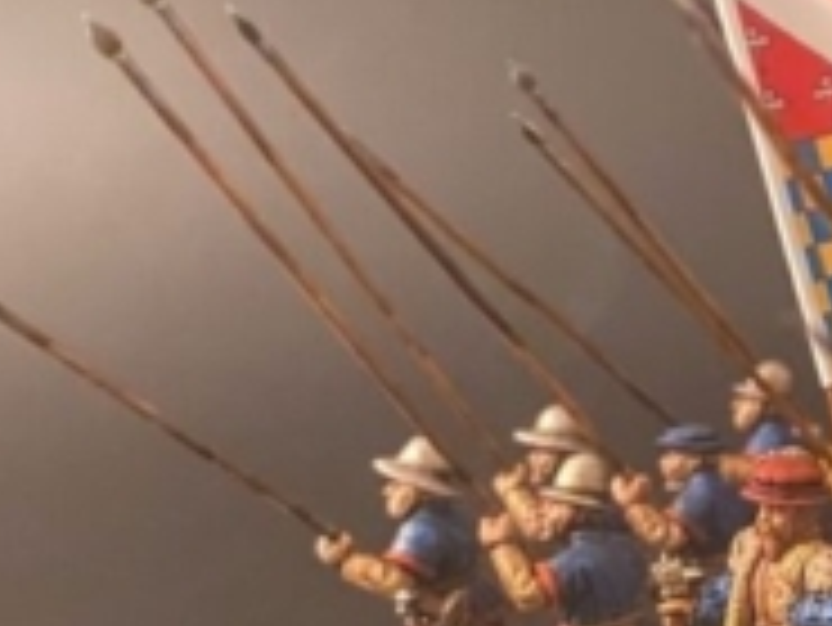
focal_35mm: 90
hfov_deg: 20.4
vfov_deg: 16.4
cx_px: 989
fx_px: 2165
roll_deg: +0.0
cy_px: 374
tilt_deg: -8.4
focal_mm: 4.25
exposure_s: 1/4
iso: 1000
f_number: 1.8
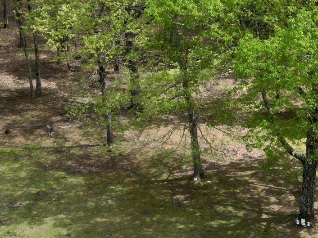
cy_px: 92
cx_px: 376
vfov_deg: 14.5
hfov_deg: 18.3
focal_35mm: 102
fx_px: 937
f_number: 1.7
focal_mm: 6.72
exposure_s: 1/3000
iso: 150
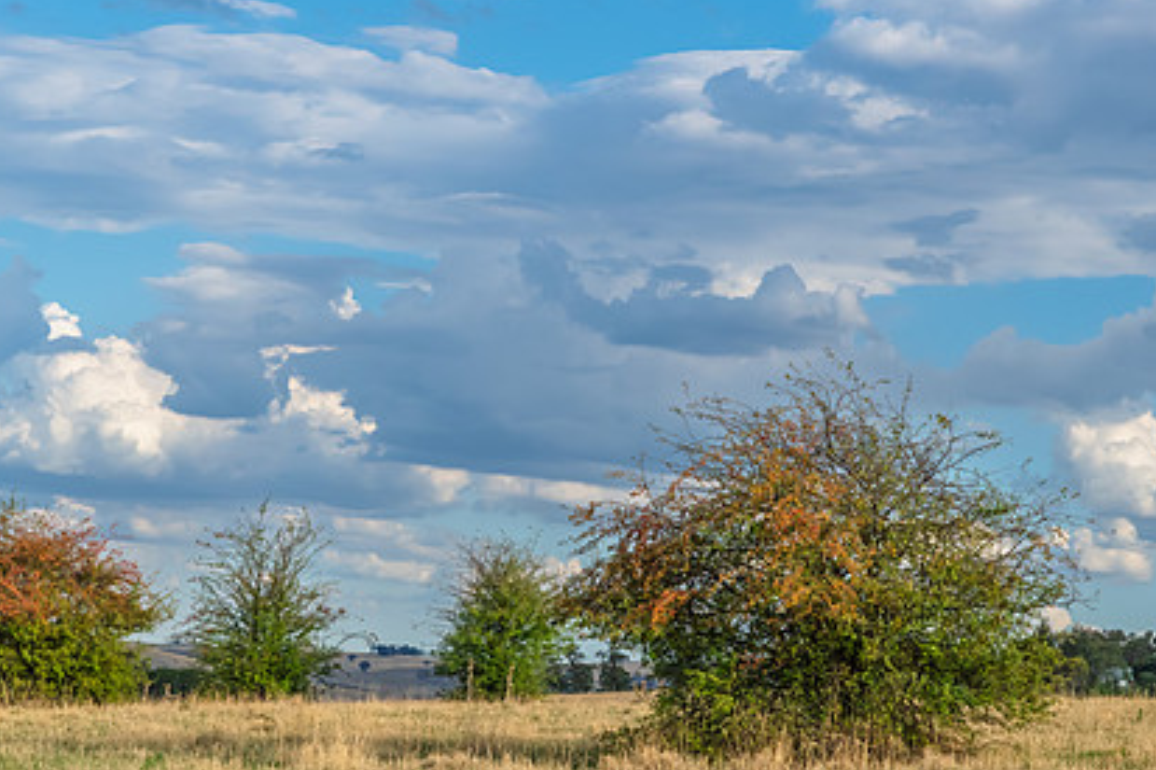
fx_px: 3787
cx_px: 526
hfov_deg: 17.4
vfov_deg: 11.6
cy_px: 371
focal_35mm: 118
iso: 500
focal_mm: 56
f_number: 8
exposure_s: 1/2000
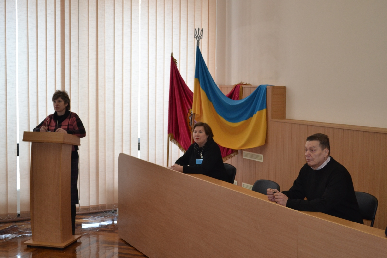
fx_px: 580
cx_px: 194
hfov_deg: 36.9
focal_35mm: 54
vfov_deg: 25.1
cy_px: 129
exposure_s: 1/60
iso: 900
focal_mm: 36
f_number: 5
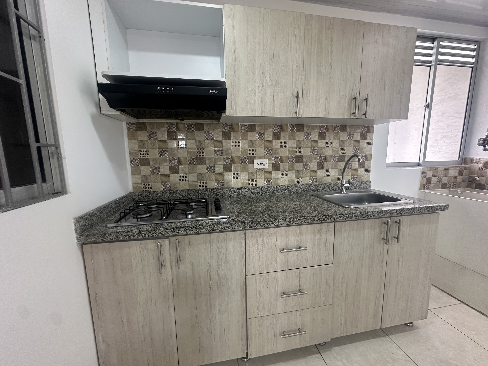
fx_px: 197
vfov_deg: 85.7
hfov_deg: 102.1
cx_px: 244
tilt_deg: -7.2
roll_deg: +1.7
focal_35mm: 14
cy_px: 183
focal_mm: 2.22
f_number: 2.2
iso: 320
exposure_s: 1/60
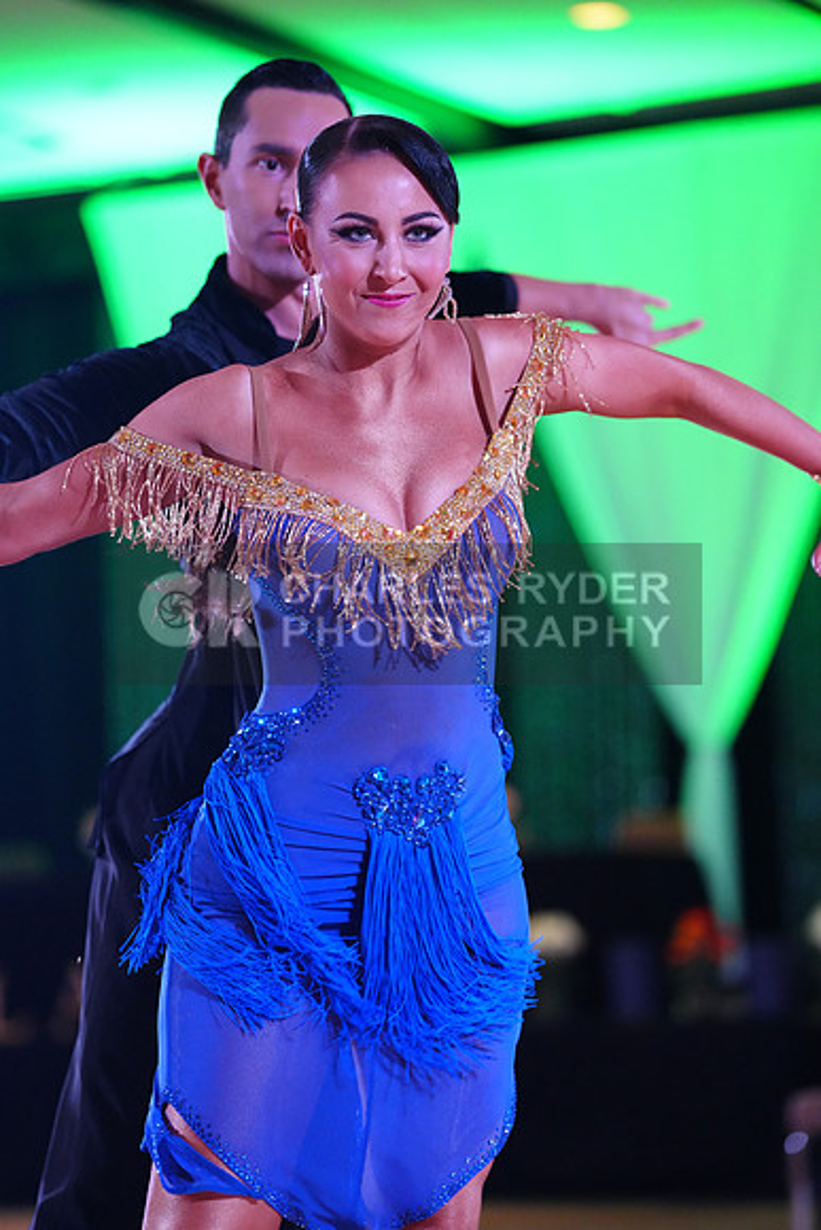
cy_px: 615
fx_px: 4102
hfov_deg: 11.4
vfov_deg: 17.1
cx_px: 410
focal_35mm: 120
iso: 6400
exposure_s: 1/400
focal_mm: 120
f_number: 2.8
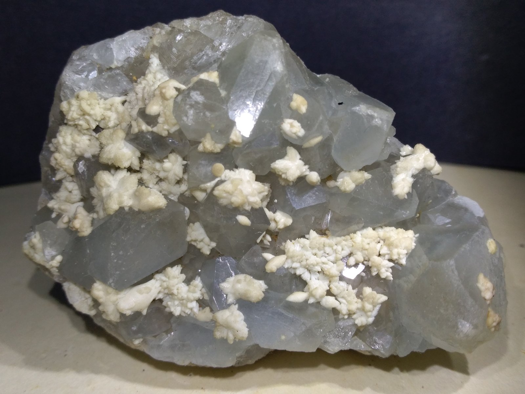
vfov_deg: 53.1
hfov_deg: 67.3
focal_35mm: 26
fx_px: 394
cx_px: 262
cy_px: 197
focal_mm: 3.54
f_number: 2
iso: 129
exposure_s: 1/60
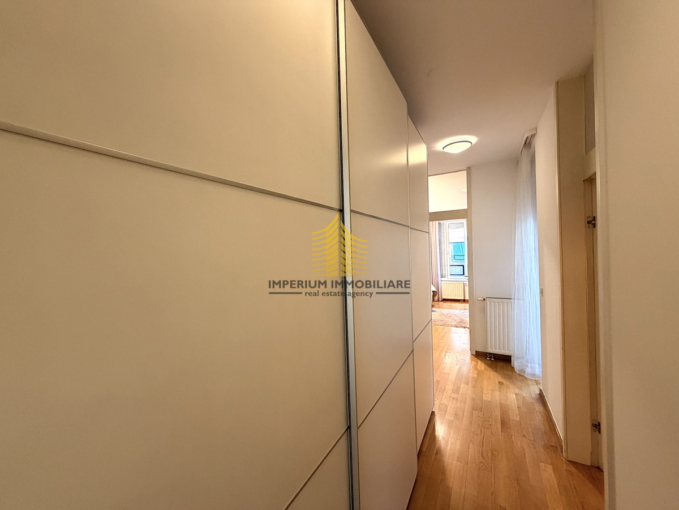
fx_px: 275
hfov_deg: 102.1
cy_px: 255
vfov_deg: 85.7
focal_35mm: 14
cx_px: 340
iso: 320
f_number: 2.2
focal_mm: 2.22
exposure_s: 1/50
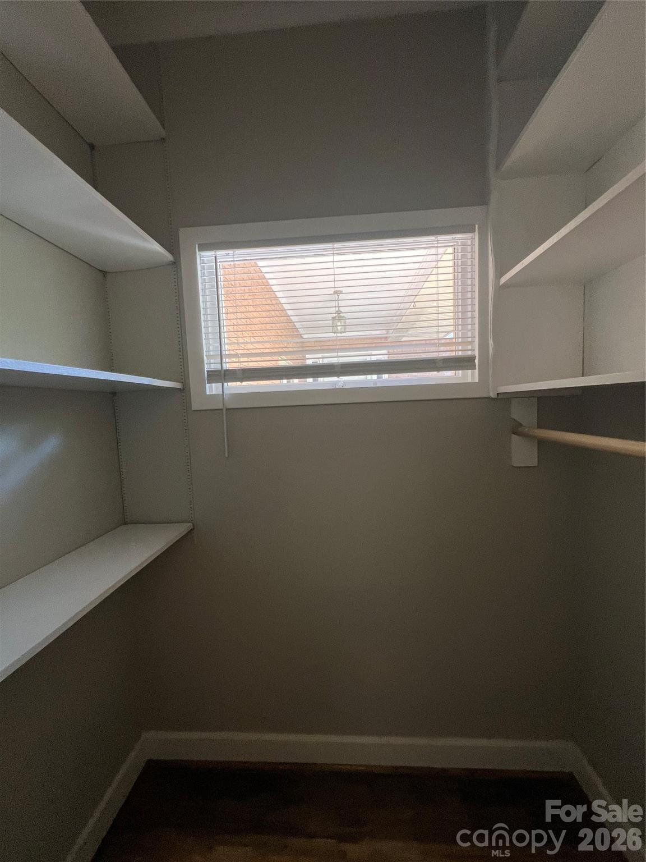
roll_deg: +1.3
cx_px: 323
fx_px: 323
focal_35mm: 13
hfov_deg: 89.9
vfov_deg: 106.2
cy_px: 431
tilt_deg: -4.4
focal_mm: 1.57
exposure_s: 1/60
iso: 125
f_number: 1.8
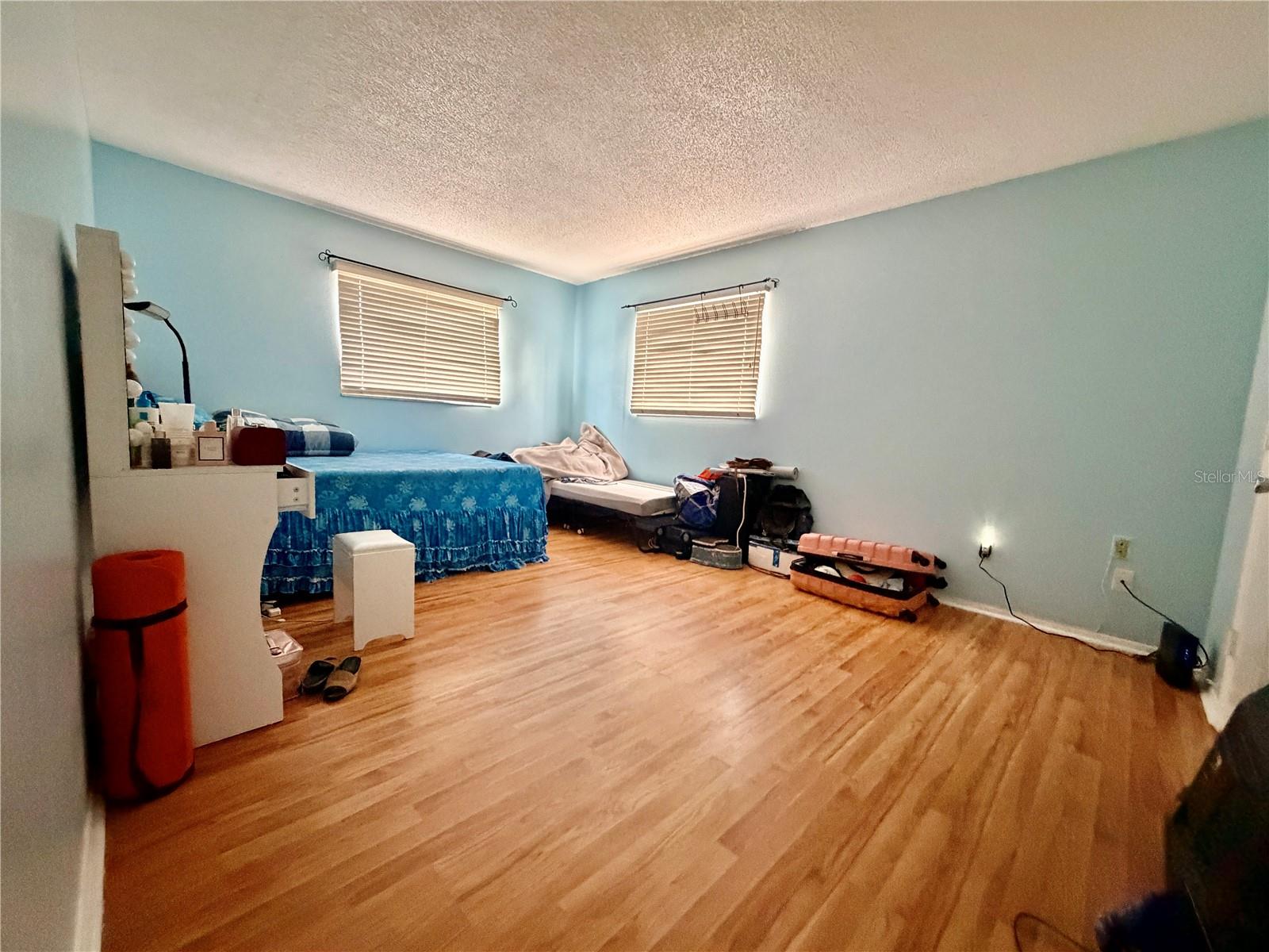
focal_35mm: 14
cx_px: 634
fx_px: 513
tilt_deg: -5.4
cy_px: 476
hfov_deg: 102.1
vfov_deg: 85.7
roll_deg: -2.8
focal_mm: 2.22
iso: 800
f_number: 2.2
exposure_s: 1/60
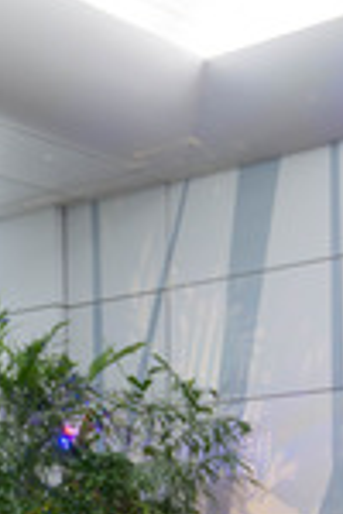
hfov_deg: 14.0
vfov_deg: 19.5
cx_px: -31
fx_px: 1372
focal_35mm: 96
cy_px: 672
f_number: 4.8
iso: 800
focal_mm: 30
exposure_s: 1/20
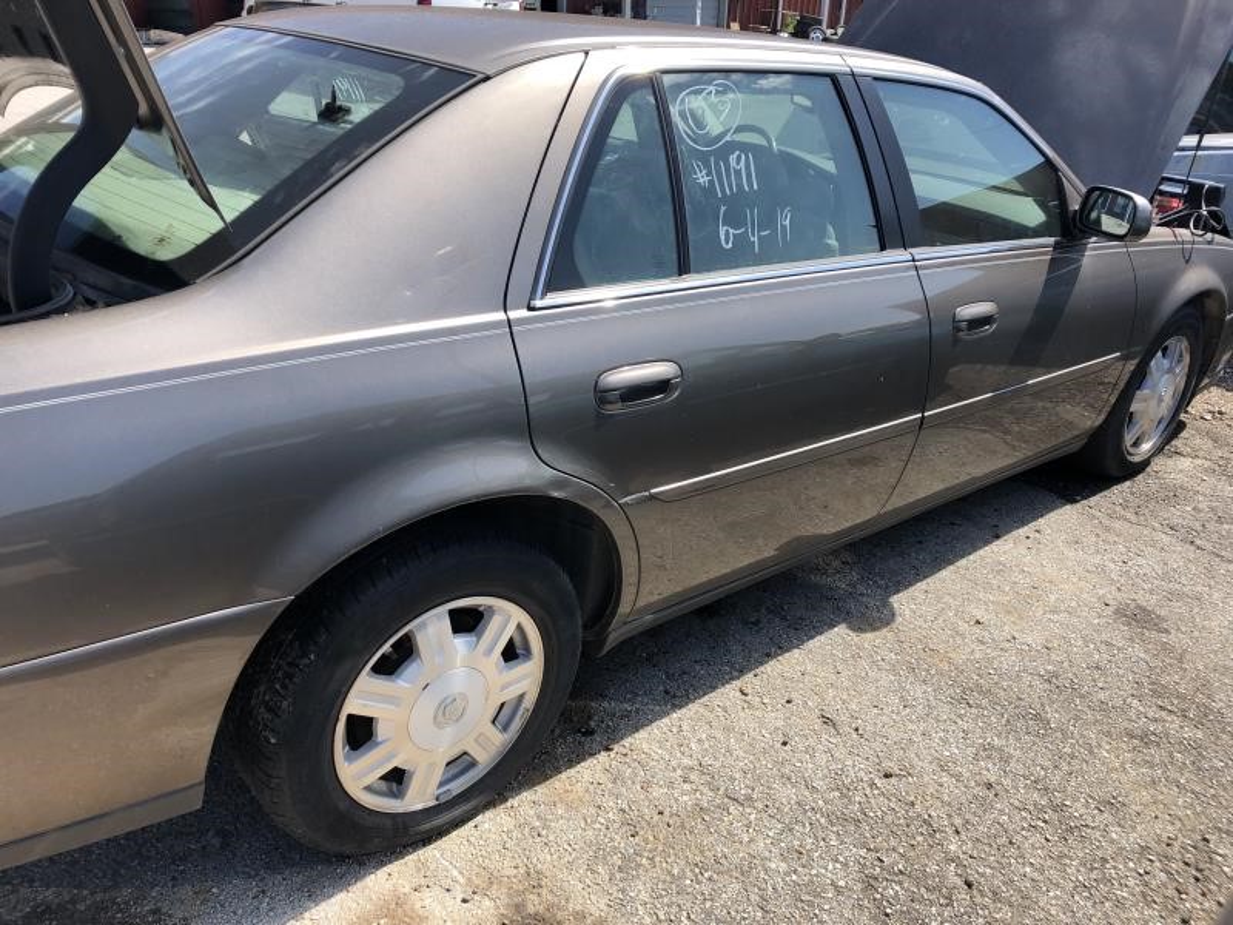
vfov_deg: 49.7
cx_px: 616
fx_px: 997
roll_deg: -1.1
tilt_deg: -25.7
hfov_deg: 63.4
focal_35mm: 28
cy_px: 462
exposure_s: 1/941
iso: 20
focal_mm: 3.99
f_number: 1.8
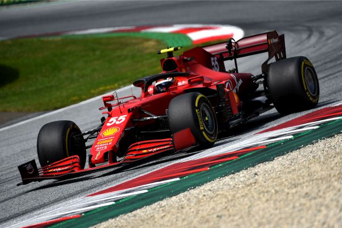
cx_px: 171
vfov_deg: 3.1
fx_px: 4275
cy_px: 114
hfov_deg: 4.6
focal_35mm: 450
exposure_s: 1/3200
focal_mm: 450
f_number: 5.6
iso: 400
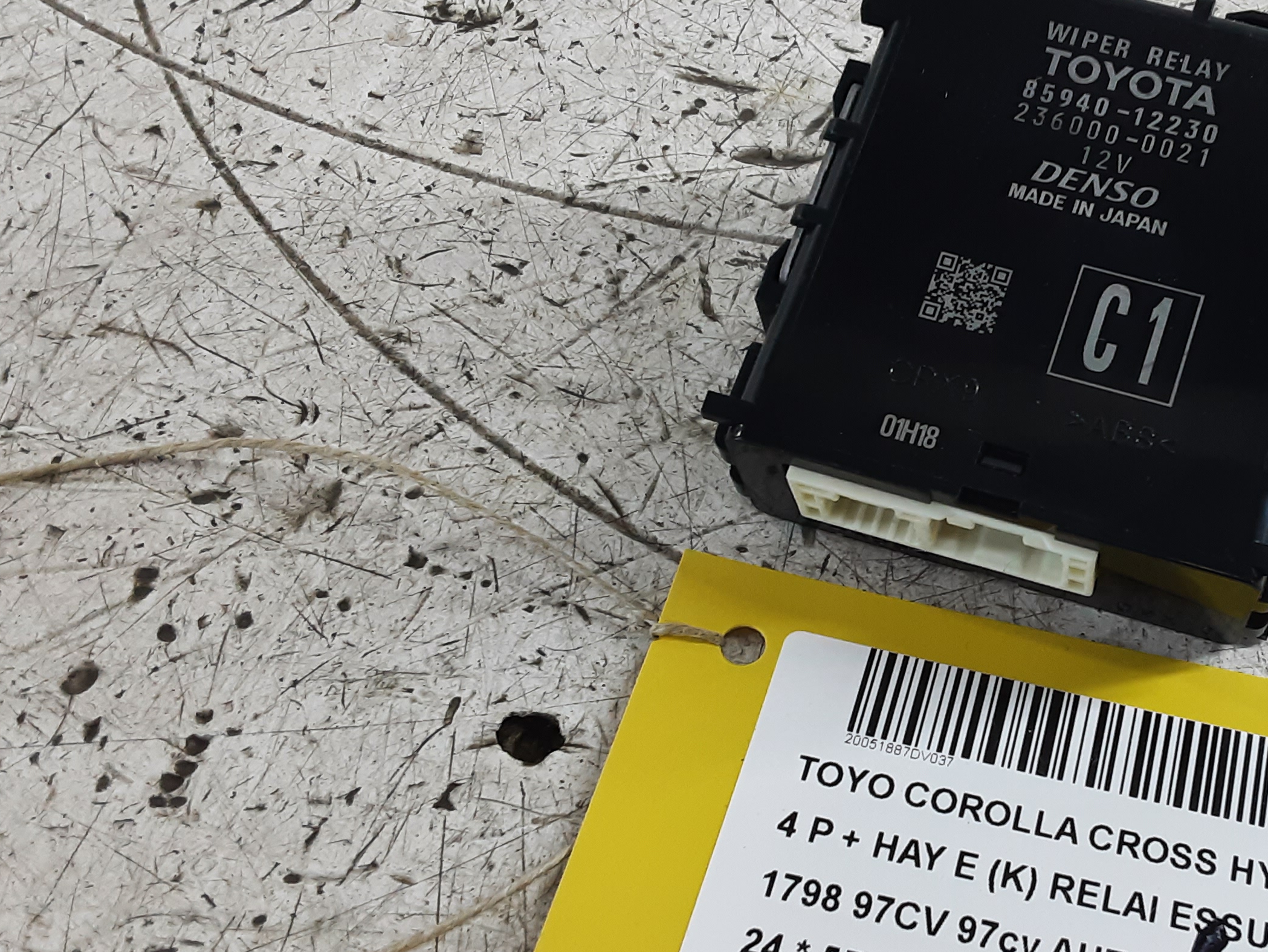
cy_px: 533
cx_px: 968
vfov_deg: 34.3
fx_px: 1539
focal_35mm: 42
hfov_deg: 43.2
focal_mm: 2.91
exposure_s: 1/50
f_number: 1.9
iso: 125
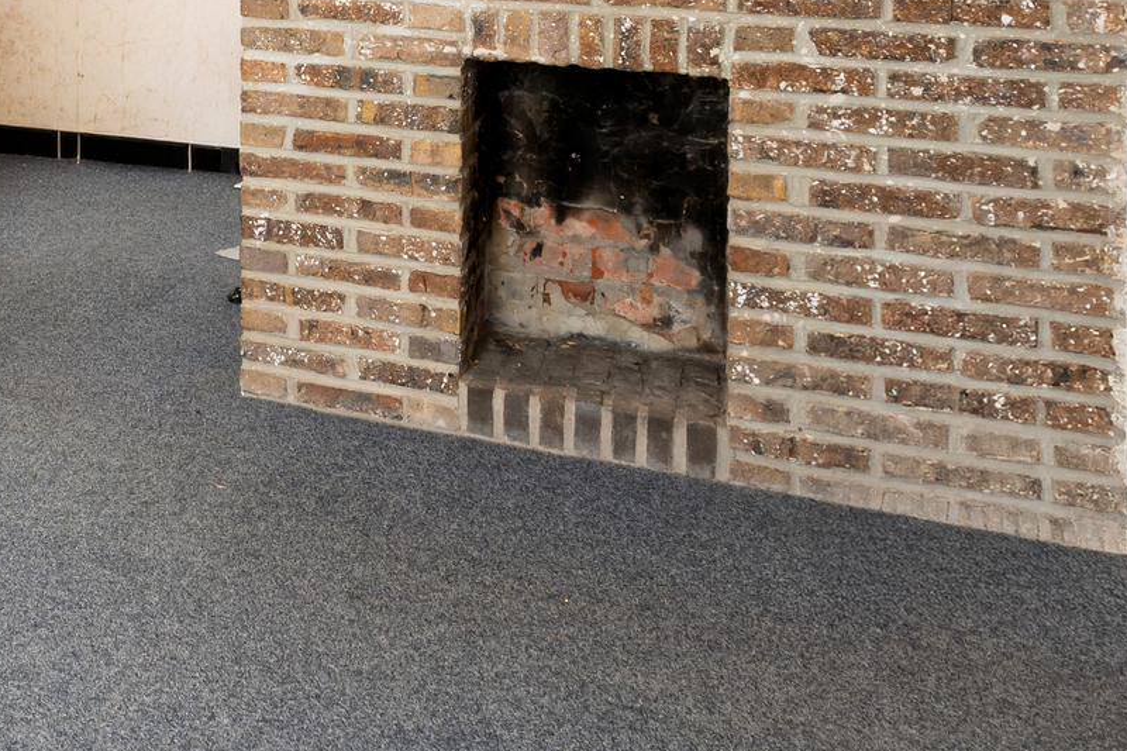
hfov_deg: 35.3
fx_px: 1502
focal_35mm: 48
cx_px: -107
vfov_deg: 25.3
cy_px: -141
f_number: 11
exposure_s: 1/3
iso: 200
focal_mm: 16
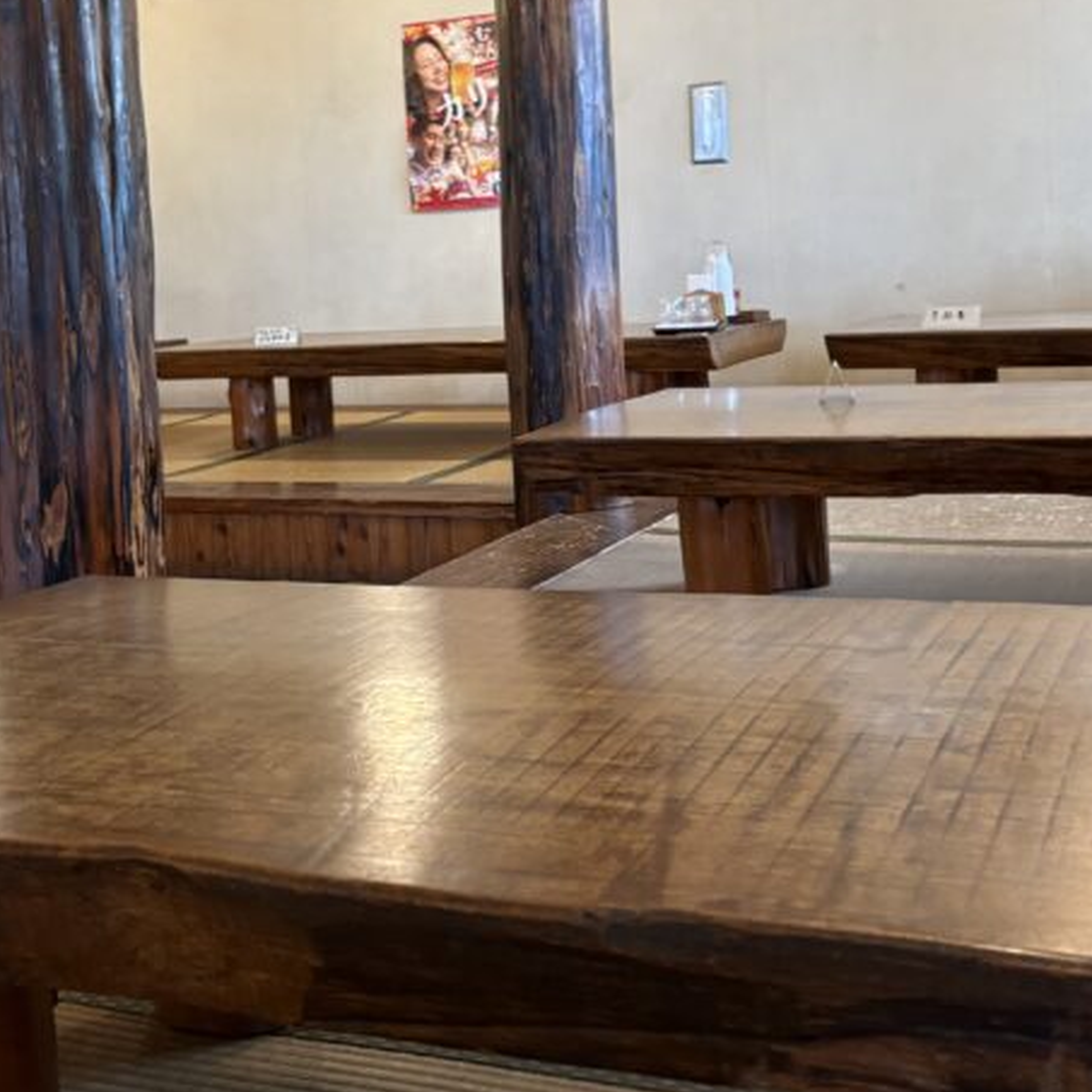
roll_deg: +3.5
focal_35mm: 52
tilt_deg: +0.8
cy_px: 292
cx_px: 405
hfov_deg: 32.6
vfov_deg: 32.3
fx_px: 1856
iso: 250
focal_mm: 5.96
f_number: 1.6
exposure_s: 1/60
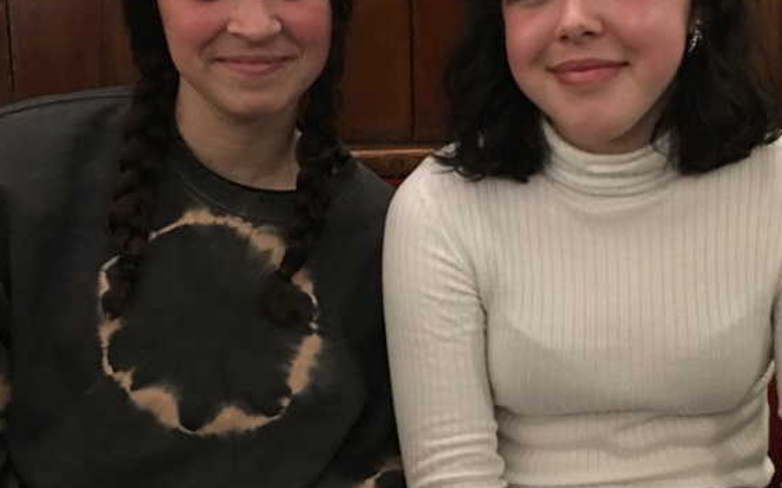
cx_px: 436
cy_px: 303
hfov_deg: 36.9
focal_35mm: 55
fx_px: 1172
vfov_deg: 23.5
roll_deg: +1.1
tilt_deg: -10.8
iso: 100
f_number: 2.2
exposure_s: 1/4
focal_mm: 4.15
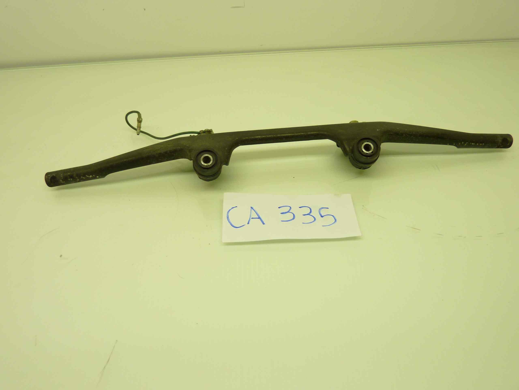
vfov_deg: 51.4
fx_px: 405
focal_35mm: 27
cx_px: 260
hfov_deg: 65.3
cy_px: 195
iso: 80
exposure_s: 1/40
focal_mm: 4.1
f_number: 3.3
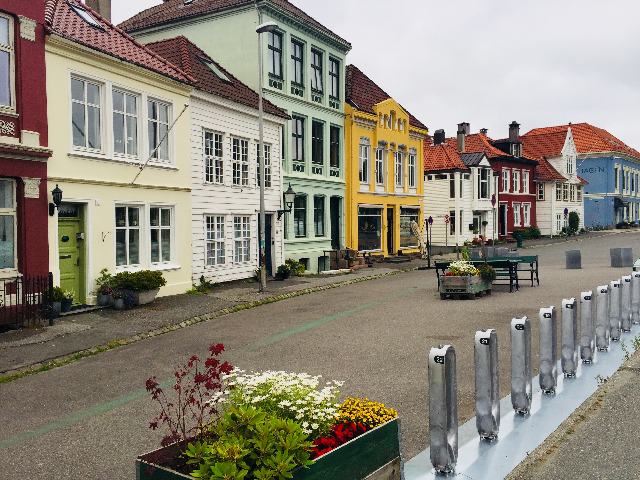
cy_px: 240
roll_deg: -1.0
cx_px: 320
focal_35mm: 29
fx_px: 536
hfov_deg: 61.7
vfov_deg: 48.2
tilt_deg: +1.1
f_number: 2.2
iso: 32
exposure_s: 1/377
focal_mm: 4.15
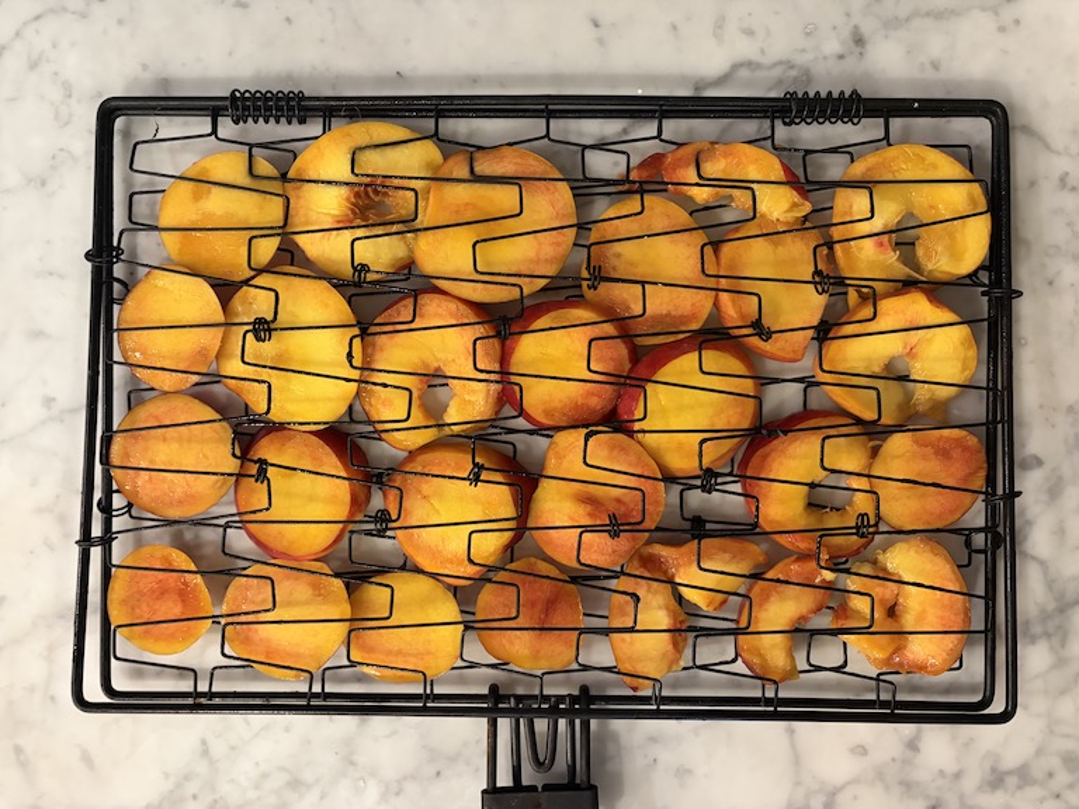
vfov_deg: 53.1
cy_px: 404
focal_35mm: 26
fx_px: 810
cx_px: 540
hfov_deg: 67.3
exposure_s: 1/60
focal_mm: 5.96
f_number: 1.6
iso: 500
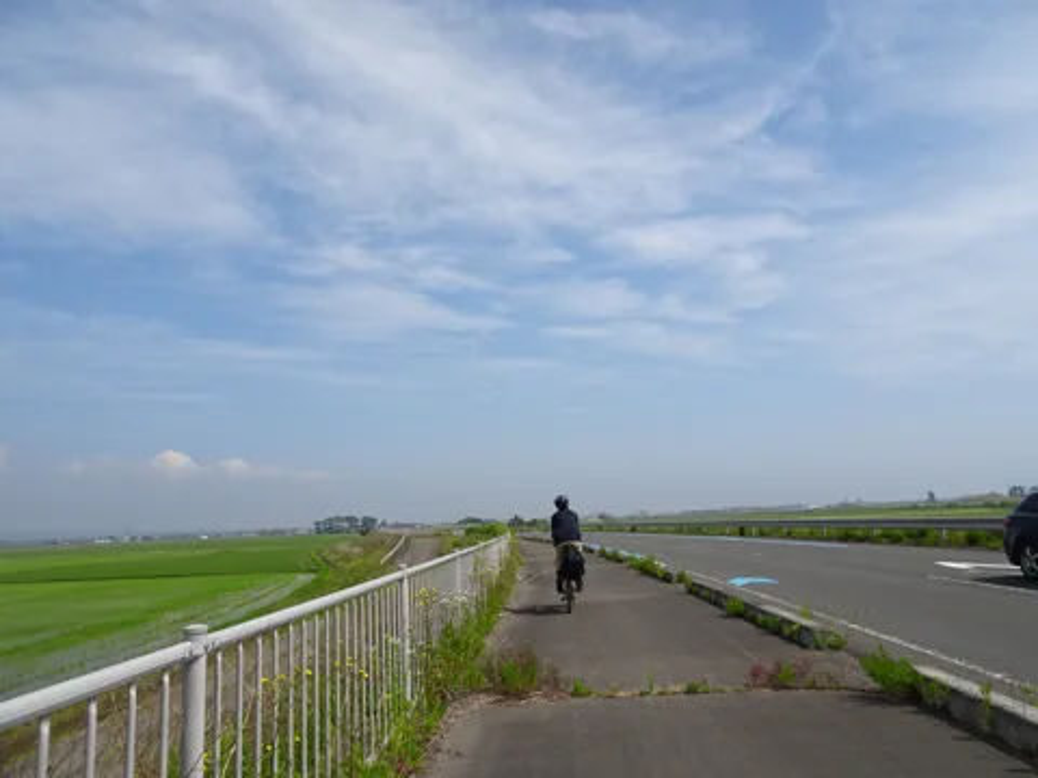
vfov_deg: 56.8
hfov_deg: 71.6
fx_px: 720
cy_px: 389
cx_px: 519
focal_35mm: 24
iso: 80
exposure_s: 1/1600
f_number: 3.5
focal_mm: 4.1
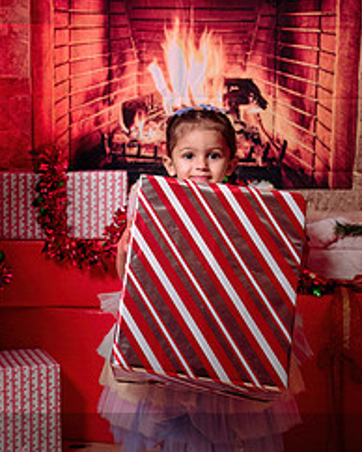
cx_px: 125
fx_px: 963
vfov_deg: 26.4
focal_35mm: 72
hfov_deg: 21.2
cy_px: 219
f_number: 4
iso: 500
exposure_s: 1/160
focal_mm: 32
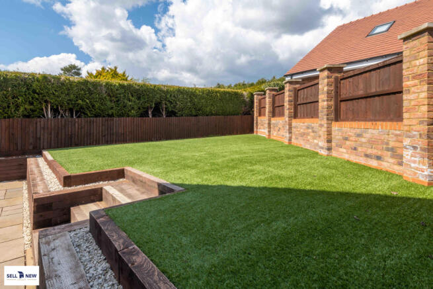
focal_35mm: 19
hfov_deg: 86.9
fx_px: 229
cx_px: 216
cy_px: 144
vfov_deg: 64.6
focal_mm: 19
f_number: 18
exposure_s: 1/50
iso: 100
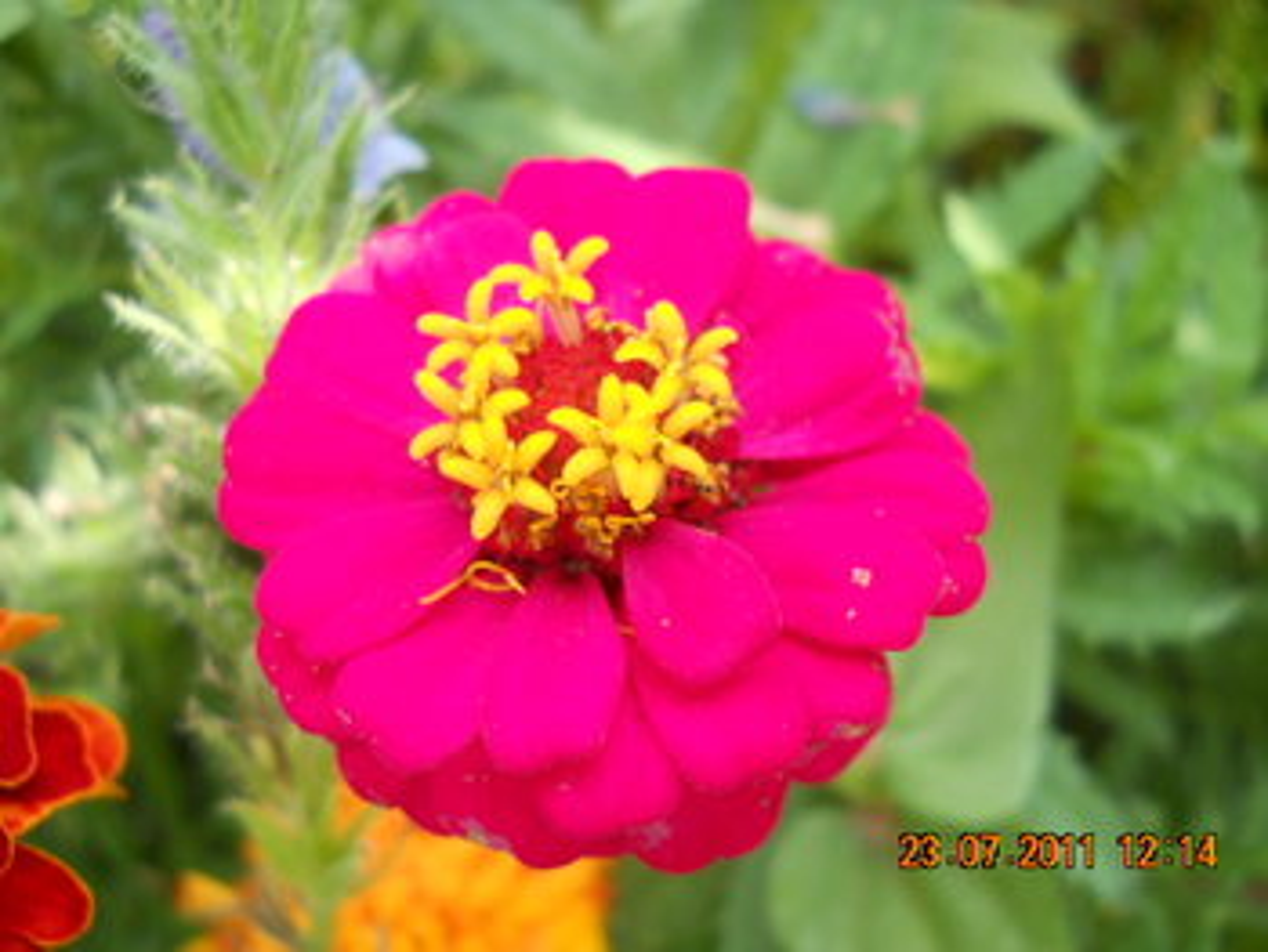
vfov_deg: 35.2
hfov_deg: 45.7
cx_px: 634
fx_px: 1503
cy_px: 476
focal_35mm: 41
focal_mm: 6.72
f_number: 3.1
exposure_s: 1/160
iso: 80
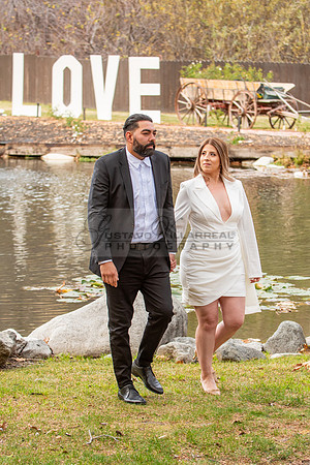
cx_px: 210
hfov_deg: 10.3
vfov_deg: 15.4
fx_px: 1715
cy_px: 257
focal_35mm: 133
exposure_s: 1/200
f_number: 3.5
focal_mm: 80
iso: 250
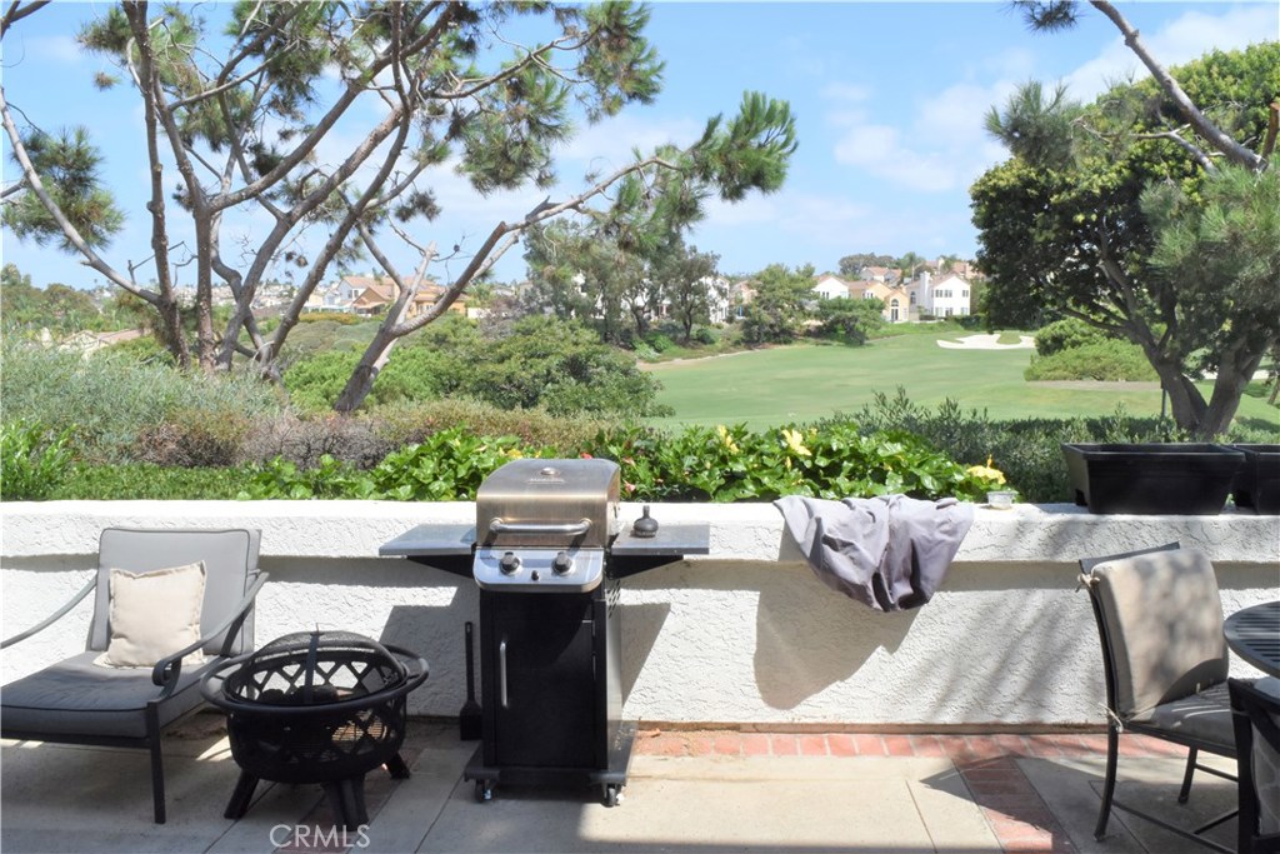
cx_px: 640
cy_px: 427
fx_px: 960
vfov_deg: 47.9
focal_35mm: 27
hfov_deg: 67.4
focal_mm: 18
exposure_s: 1/200
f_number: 22
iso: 500
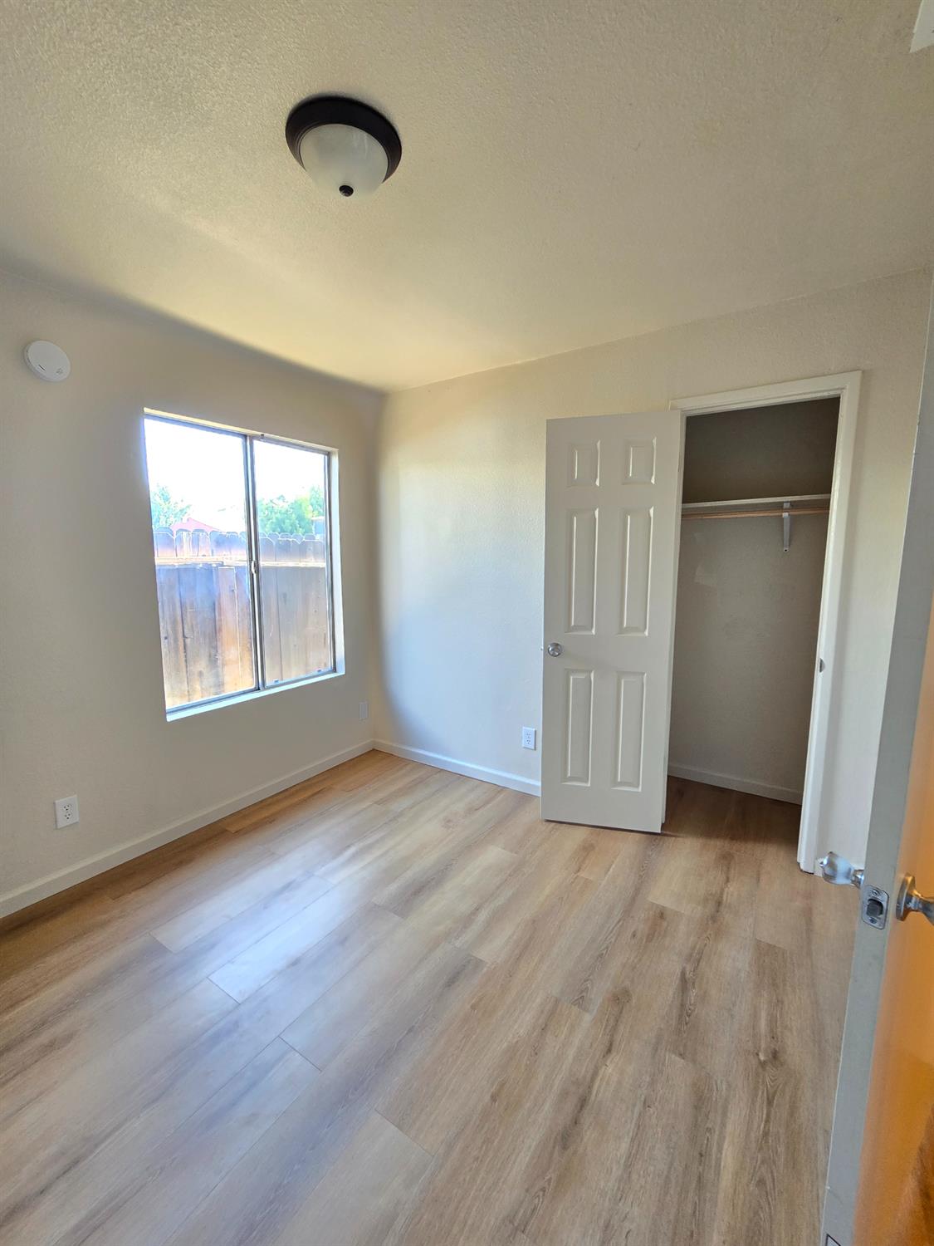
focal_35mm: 13
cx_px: 467
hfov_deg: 89.9
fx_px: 468
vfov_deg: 106.2
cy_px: 623
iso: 200
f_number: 2.2
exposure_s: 1/60
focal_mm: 2.2
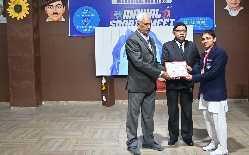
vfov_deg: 28.8
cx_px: 128
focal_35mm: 45
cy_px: 74
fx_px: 303
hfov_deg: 44.7
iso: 450
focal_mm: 25
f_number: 3.8
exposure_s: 1/125
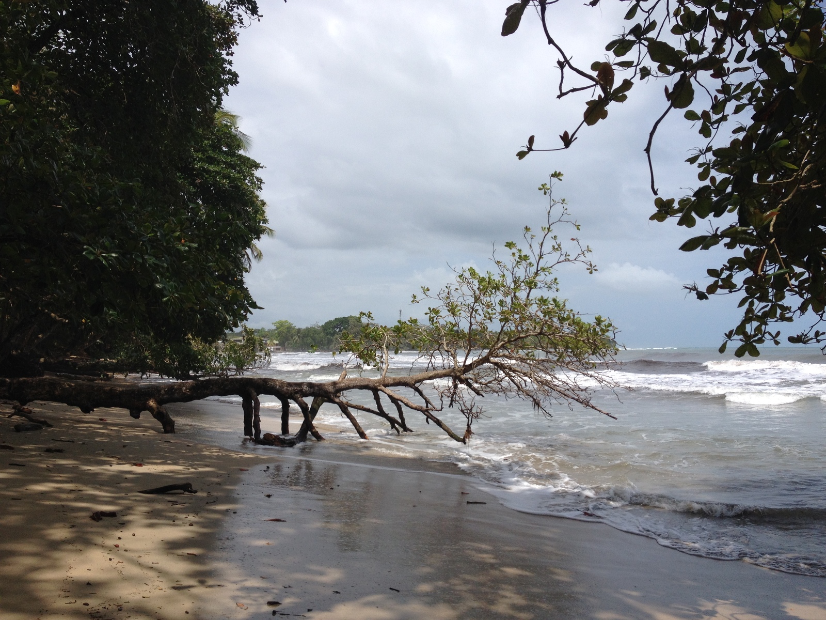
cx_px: 413
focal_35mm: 35
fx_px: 835
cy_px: 310
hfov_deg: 52.6
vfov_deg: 40.7
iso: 50
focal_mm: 4.28
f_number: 2.4
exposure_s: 1/2762
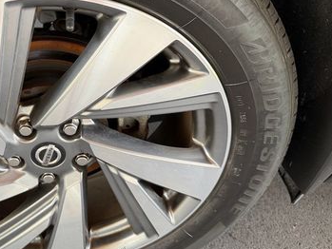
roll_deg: -3.1
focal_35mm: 44
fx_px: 422
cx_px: 57
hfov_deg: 40.8
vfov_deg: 32.7
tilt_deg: -35.3
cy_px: 87
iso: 160
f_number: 1.78
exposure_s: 1/121
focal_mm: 6.76
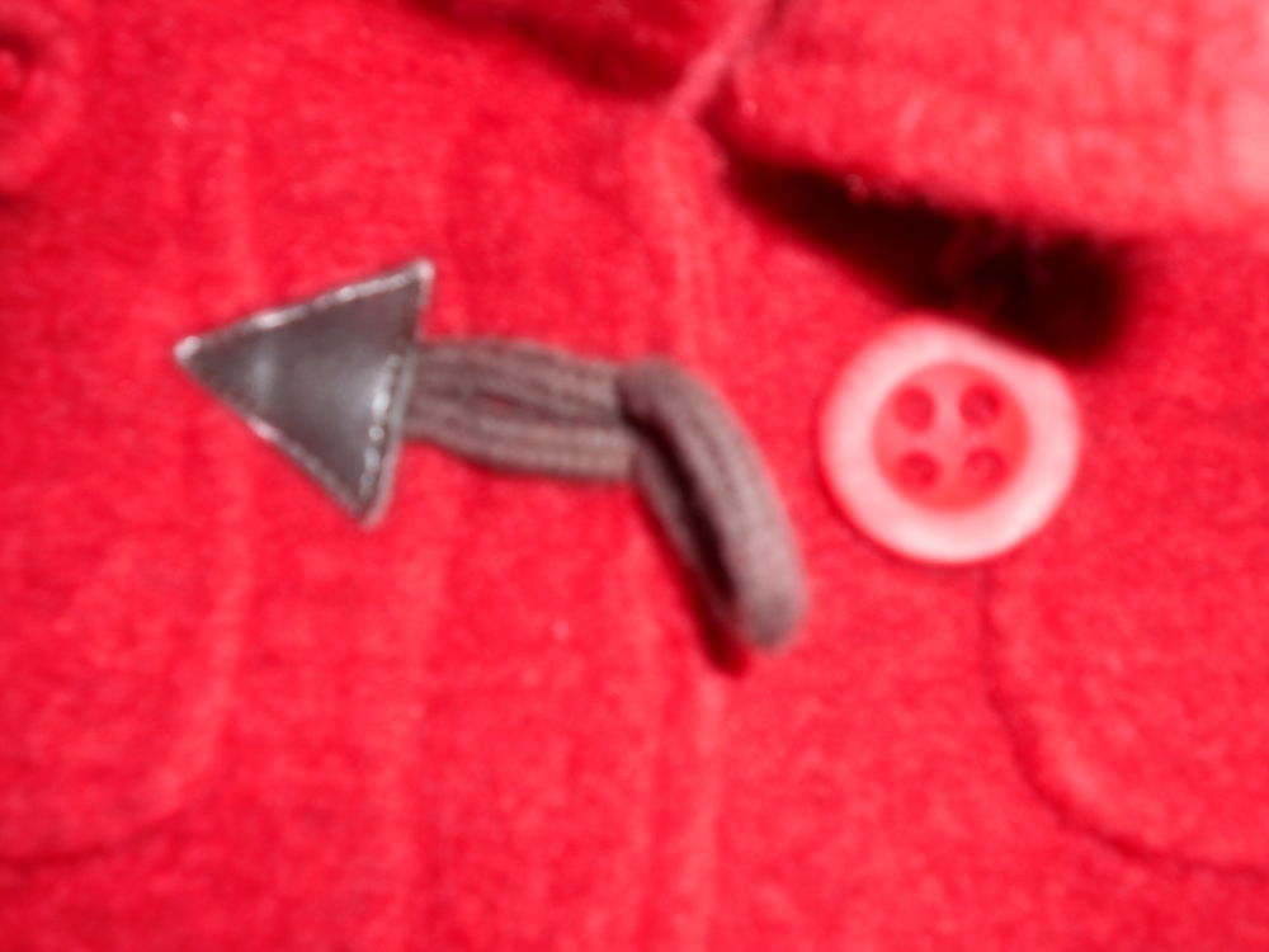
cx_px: 634
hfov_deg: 42.9
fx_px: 1613
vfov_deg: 32.9
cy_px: 476
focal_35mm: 44
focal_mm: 7.7
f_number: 4.2
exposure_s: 1/30
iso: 80
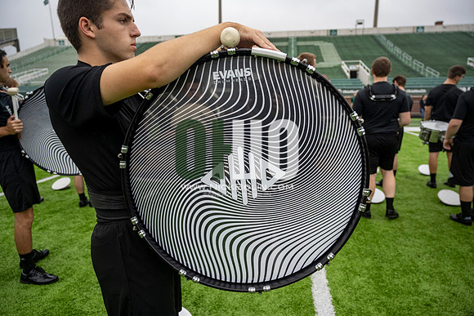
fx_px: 323
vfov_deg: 52.2
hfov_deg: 72.6
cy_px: 158
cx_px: 237
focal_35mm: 24
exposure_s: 1/200
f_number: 4
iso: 320
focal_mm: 24.5
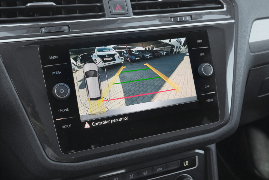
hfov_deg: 47.4
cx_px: 134
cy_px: 90
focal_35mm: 41
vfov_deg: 32.6
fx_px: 306
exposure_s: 1/160
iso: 2000
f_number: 7.1
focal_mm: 27.1
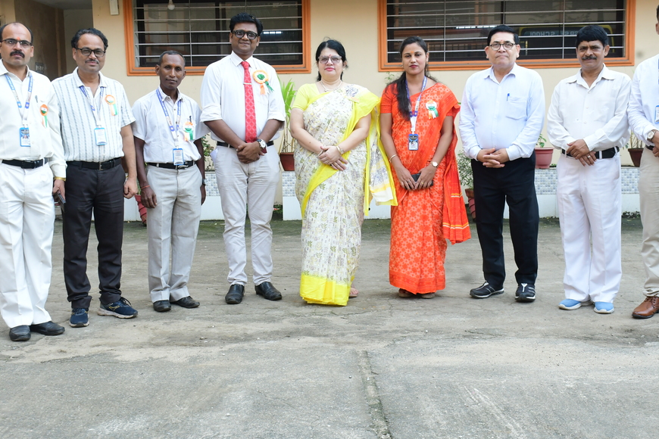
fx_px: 988
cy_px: 190
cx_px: 344
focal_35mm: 54
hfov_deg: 36.9
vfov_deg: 25.0
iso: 640
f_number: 7.1
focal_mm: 30
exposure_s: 1/160
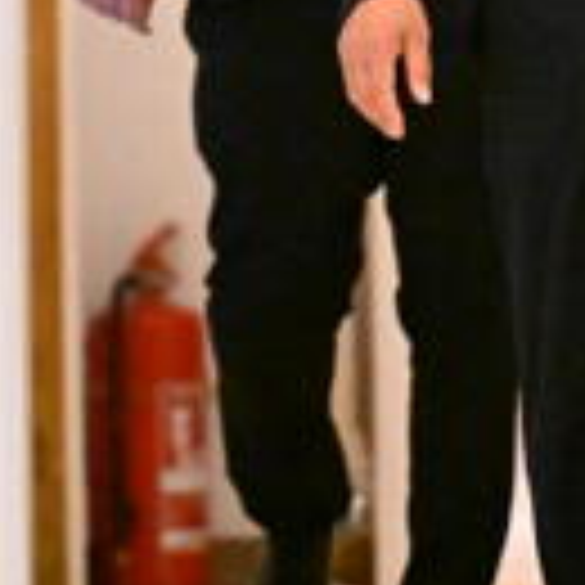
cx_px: 374
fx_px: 17227
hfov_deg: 1.9
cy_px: -135
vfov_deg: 1.9
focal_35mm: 901
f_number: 2.8
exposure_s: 1/1250
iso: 25600
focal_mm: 200
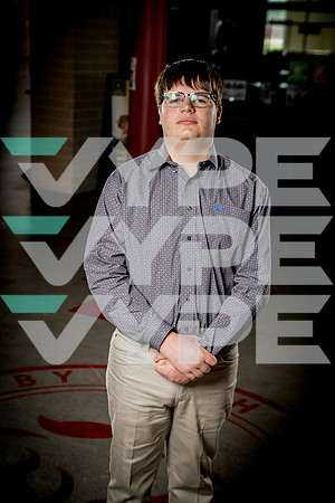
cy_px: 252
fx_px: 865
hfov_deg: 21.9
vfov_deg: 32.4
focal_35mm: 62
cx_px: 168
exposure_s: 1/250
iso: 250
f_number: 4.5
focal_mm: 62
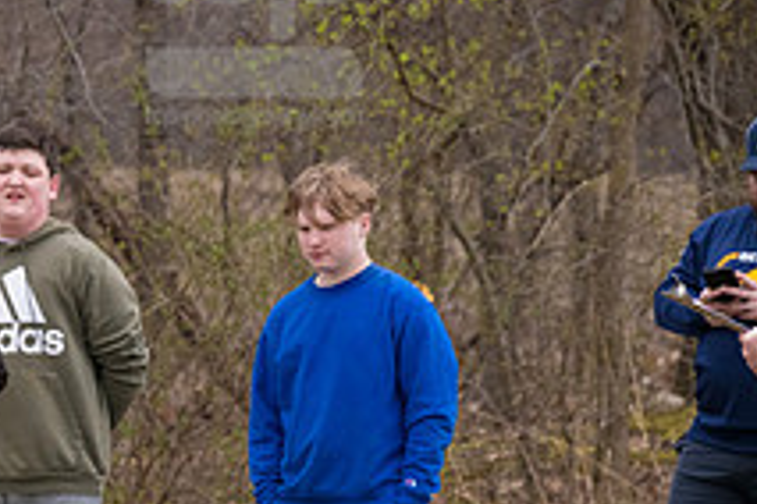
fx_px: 8600
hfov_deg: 5.0
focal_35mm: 409
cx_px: -249
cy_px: 492
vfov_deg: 3.4
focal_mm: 150
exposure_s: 1/1600
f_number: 5
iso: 2000
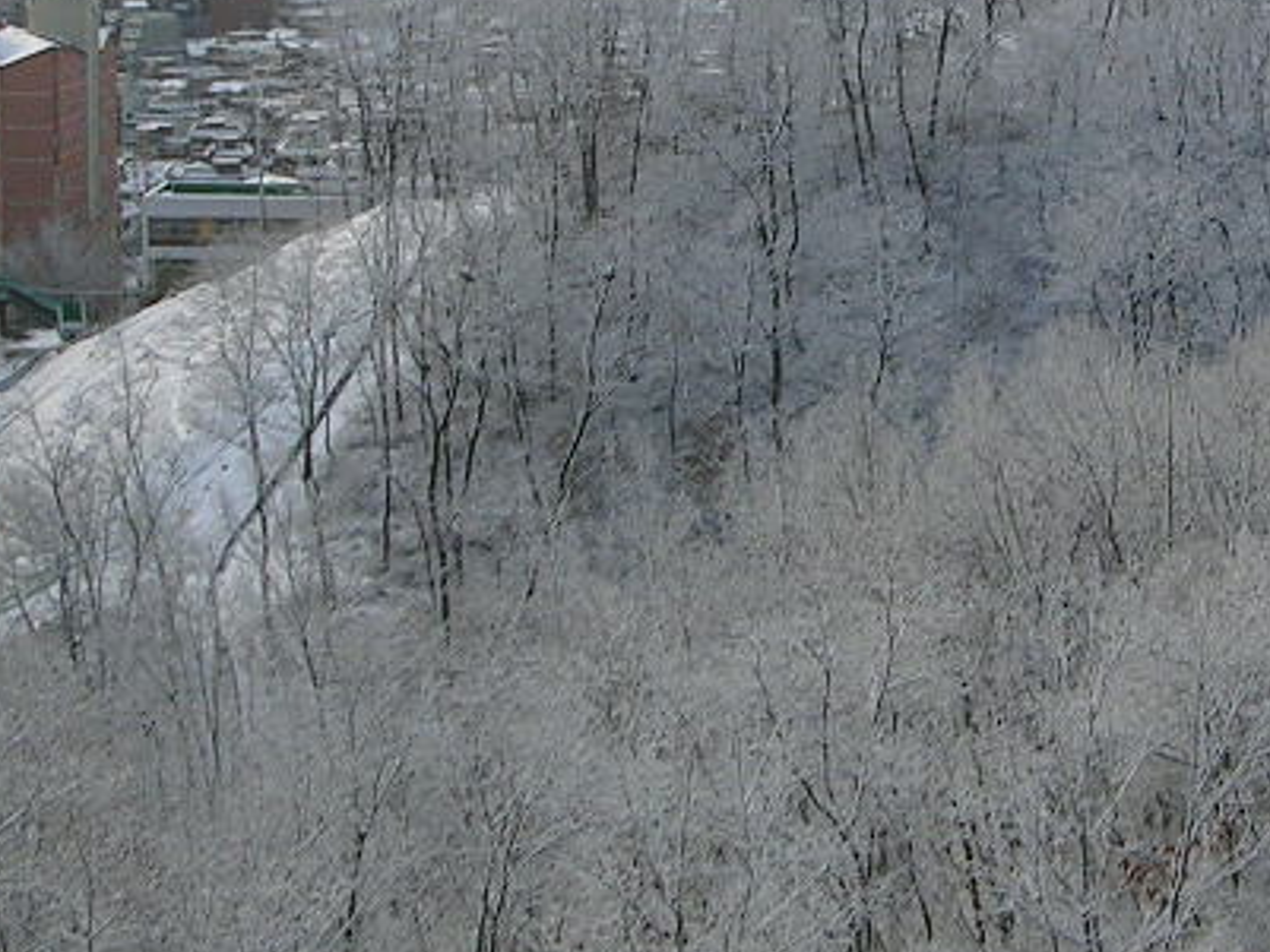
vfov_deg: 15.2
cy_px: 206
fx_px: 3560
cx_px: 1023
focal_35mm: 97
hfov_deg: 20.0
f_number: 2.8
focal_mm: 5.8
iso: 50
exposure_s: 1/458
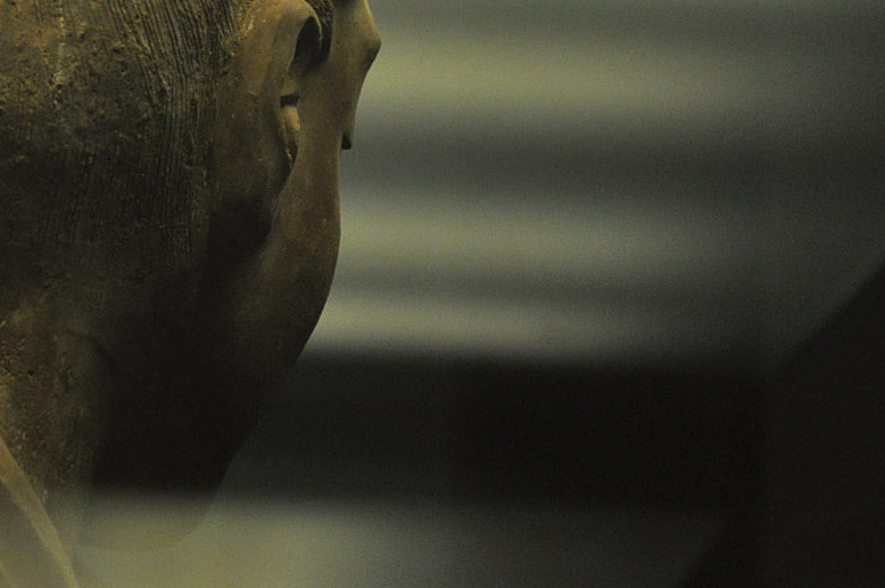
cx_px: -1
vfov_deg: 7.3
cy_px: -34
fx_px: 4591
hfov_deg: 10.9
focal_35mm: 187
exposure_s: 1/30
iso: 900
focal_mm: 52
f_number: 5
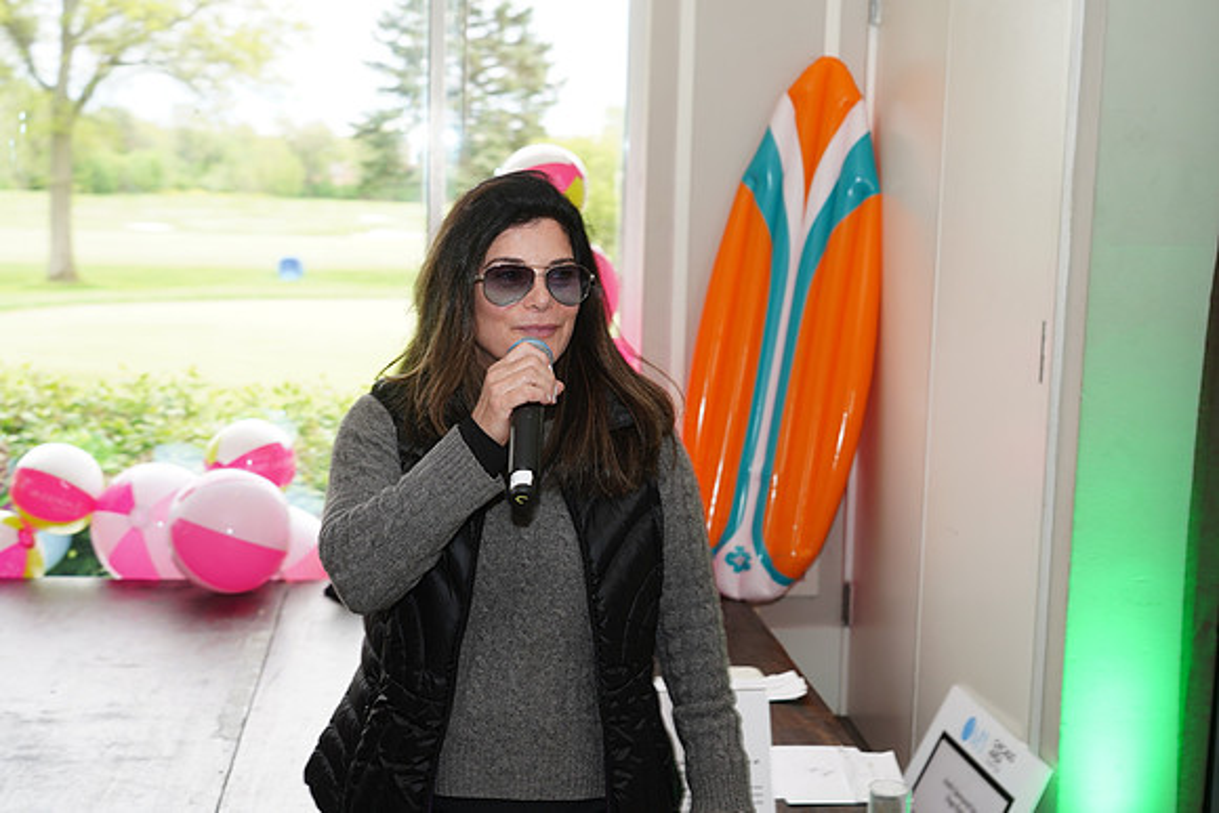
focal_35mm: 49
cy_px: 406
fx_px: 1660
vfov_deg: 27.5
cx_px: 610
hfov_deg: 40.3
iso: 400
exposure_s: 1/80
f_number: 5.6
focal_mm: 49
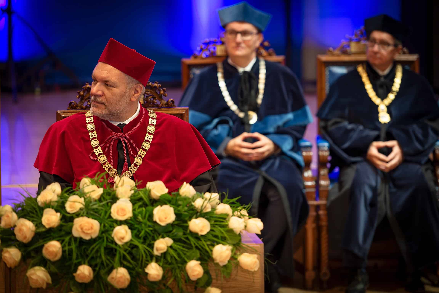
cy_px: 146
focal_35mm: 165
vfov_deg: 8.3
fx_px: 2012
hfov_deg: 12.5
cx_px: 220
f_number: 2.8
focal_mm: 165
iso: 800
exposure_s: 1/80
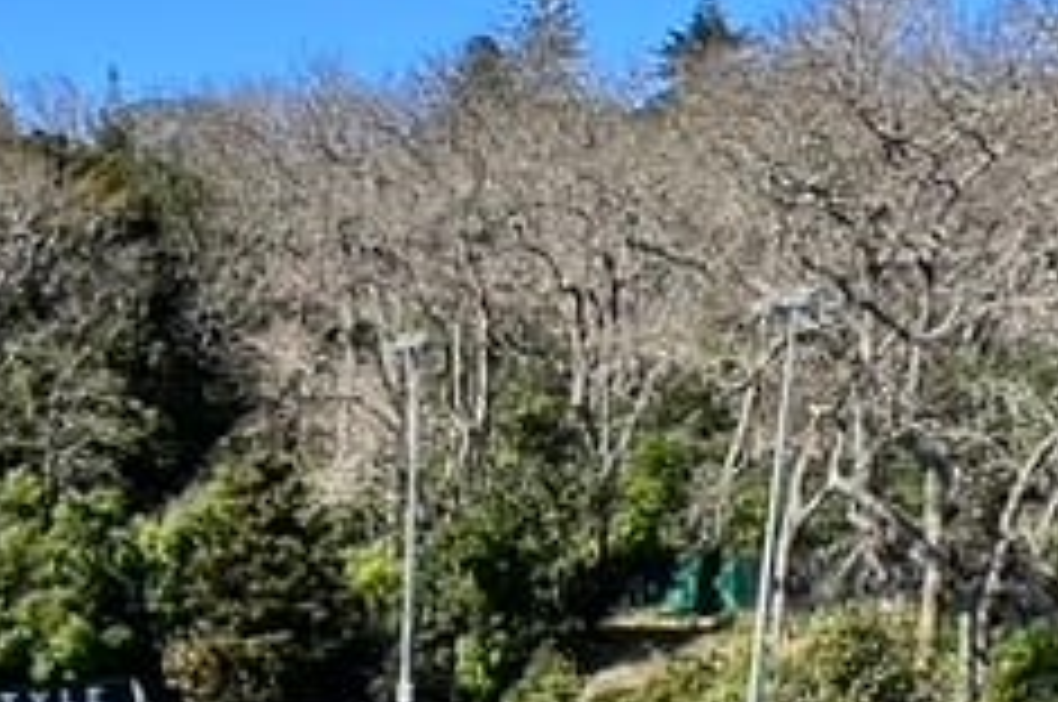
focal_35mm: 59
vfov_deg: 17.9
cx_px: 234
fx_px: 1732
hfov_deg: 33.1
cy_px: 1296
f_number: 1.8
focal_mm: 1.57
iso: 32
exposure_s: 1/960
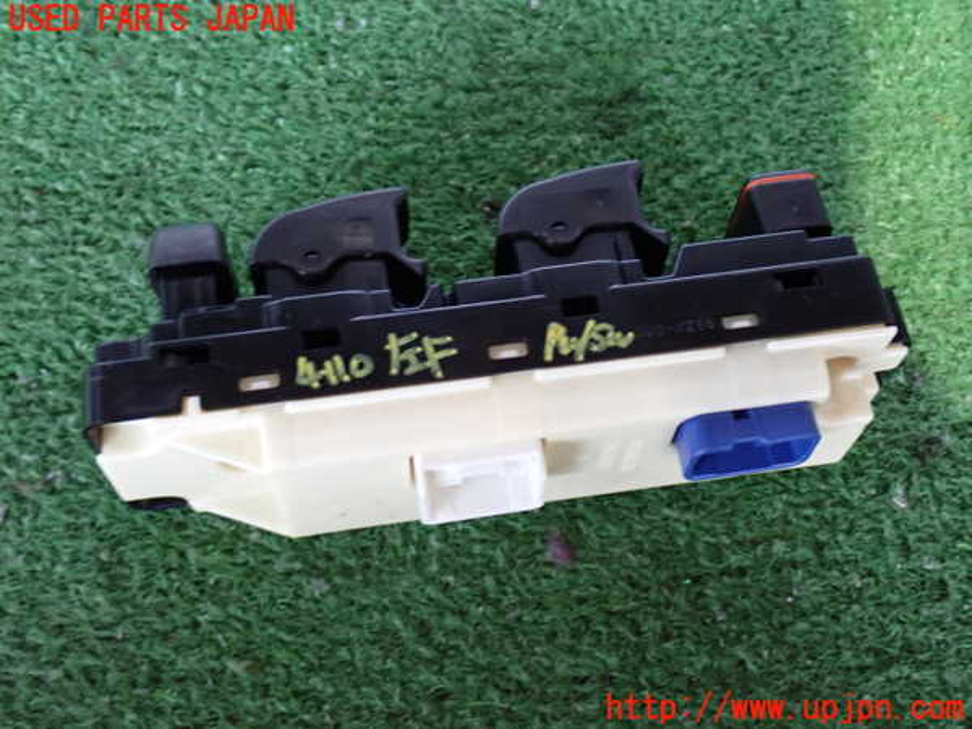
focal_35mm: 44
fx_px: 1235
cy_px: 364
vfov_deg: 32.9
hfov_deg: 42.9
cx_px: 486
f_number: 2.9
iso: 800
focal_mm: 7.84
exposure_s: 1/15
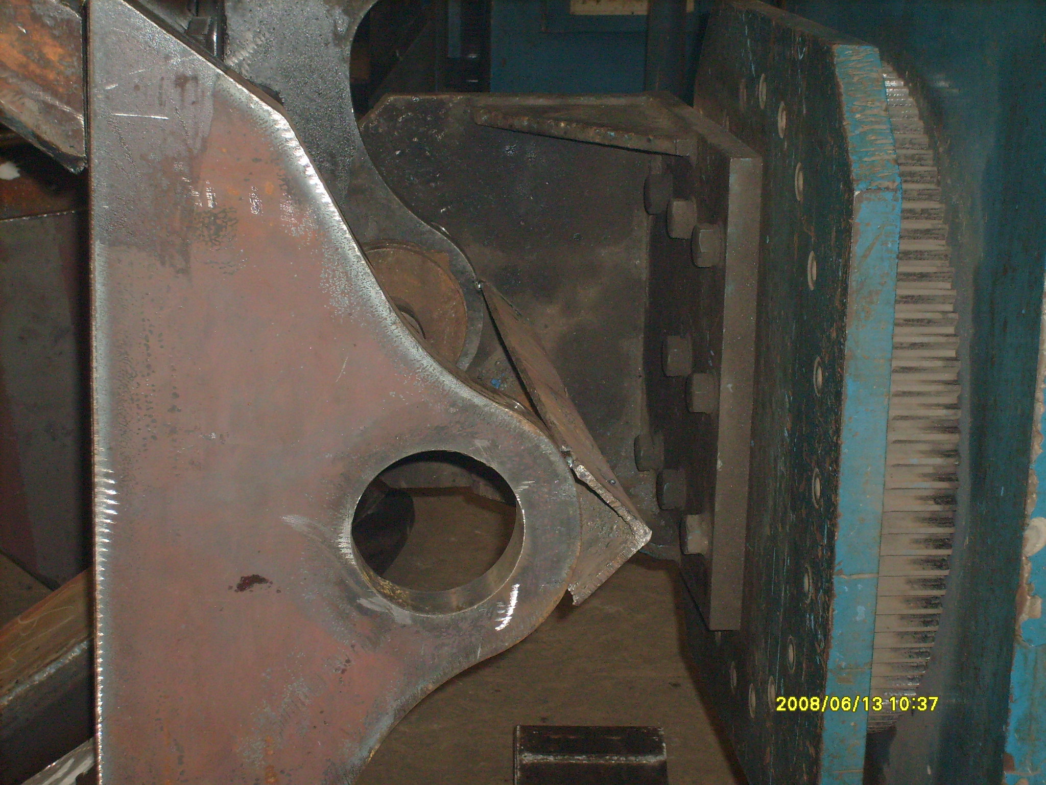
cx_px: 523
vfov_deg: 20.4
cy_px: 392
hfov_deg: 27.0
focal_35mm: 72
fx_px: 2176
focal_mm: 12
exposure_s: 1/60
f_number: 3.9
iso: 160
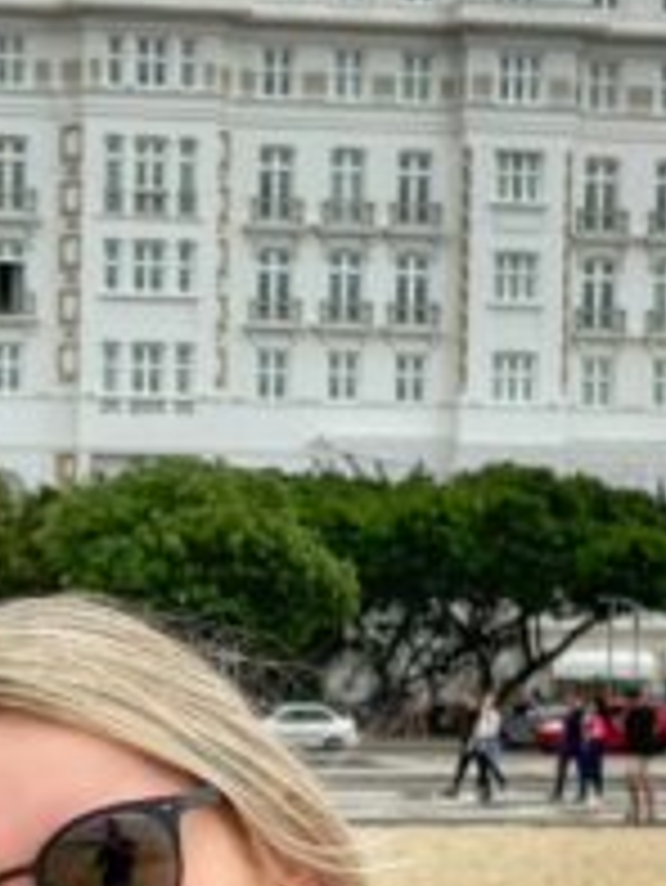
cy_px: 742
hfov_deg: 10.9
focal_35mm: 135
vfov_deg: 14.5
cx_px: -72
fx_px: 3459
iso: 50
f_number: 1.6
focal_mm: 5.96
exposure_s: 1/6329
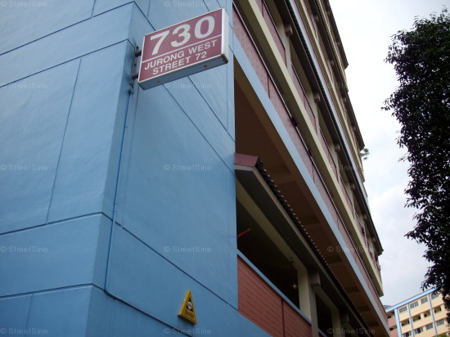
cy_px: 168
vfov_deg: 38.6
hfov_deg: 50.2
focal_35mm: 37
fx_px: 481
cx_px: 225
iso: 80
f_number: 5.6
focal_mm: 6.2
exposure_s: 1/200
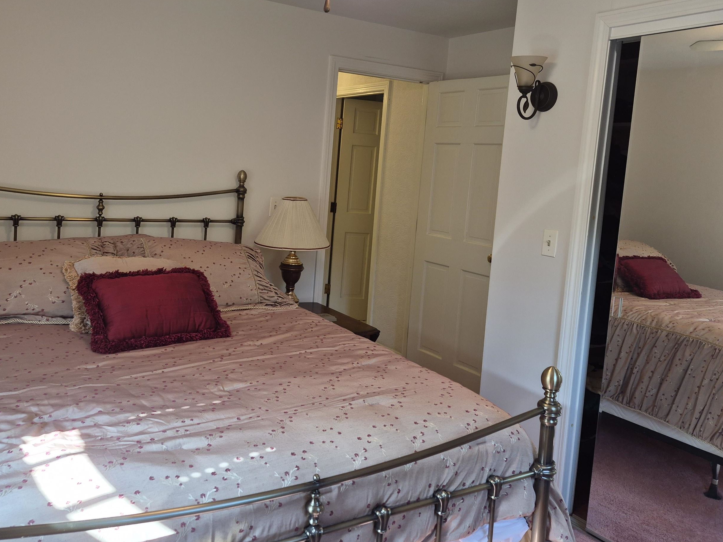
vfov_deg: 48.0
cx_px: 311
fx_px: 606
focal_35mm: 29
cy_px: 220
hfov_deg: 61.4
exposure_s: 1/120
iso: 80
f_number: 1.8
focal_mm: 5.4
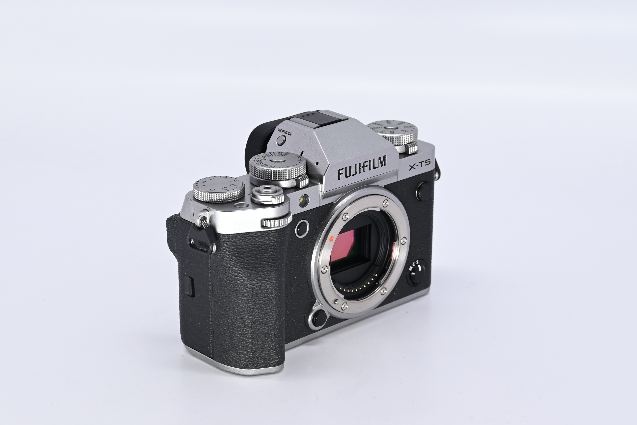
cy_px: 212
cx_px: 318
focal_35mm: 84
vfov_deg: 16.3
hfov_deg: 24.2
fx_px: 1486
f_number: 9
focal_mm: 56
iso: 500
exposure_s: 1/200
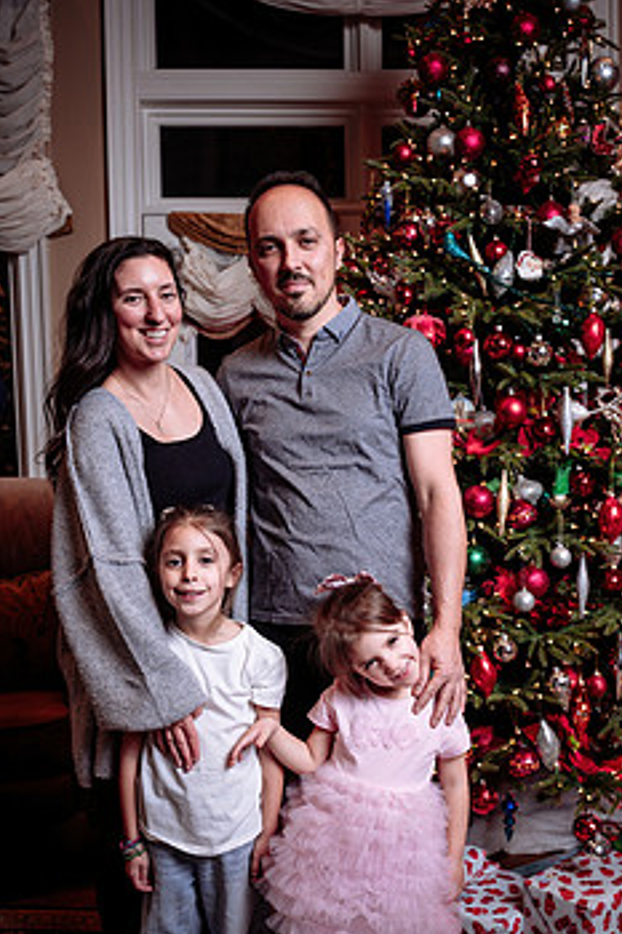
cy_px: 555
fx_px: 934
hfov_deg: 36.8
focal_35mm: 36
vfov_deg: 52.8
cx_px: 355
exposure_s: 1/200
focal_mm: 28
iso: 500
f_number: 4.5
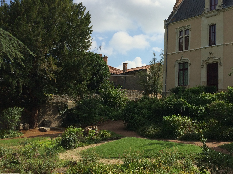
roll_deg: -2.8
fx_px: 289
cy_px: 75
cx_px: 163
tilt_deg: +5.5
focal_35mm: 43
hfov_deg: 43.0
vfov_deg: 33.6
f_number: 2.2
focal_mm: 4.15
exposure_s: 1/2564
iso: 32
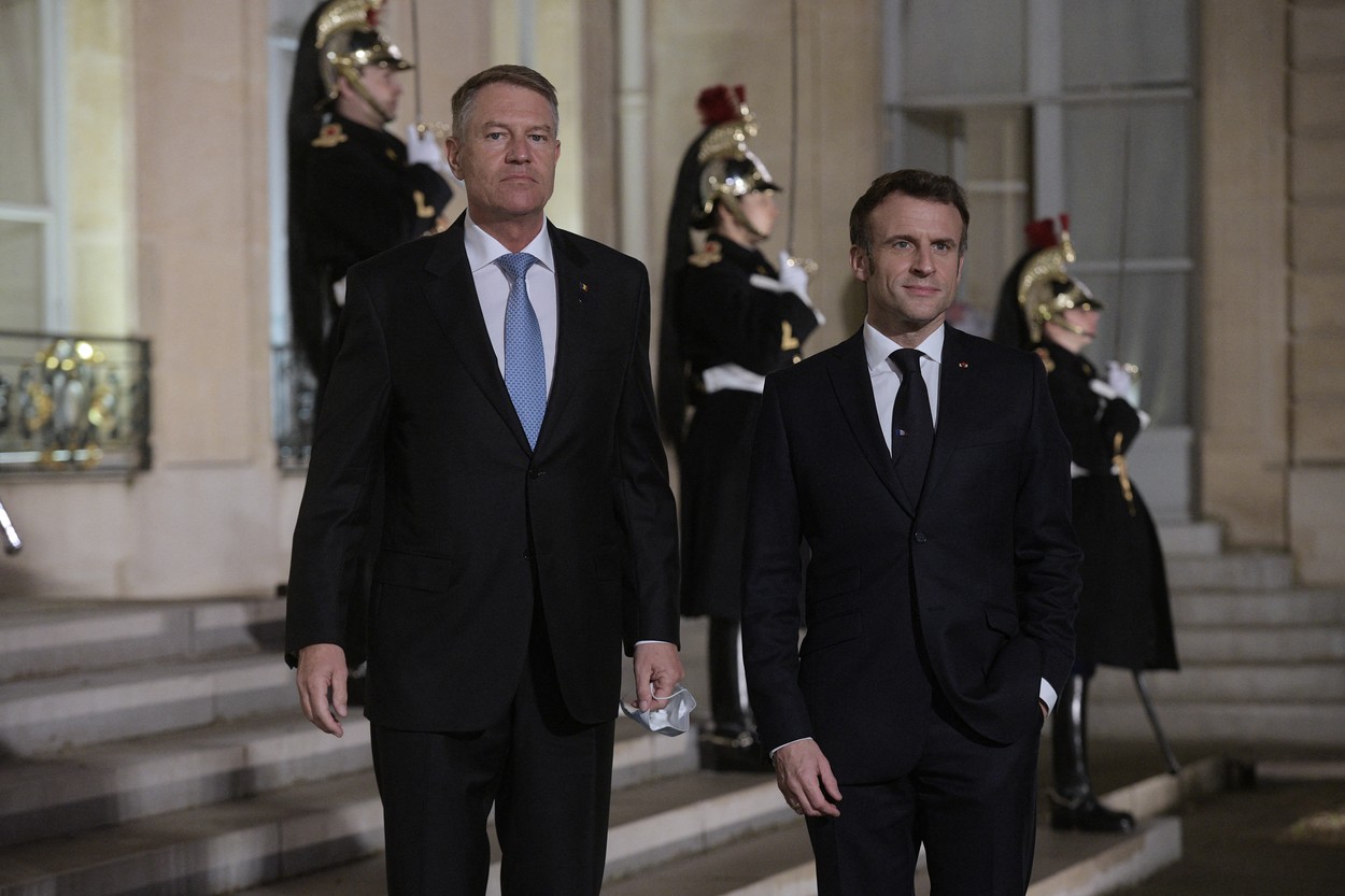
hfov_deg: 15.2
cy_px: 448
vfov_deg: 10.2
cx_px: 672
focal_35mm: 135
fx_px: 5043
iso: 2500
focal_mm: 135
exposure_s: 1/100
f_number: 5.6
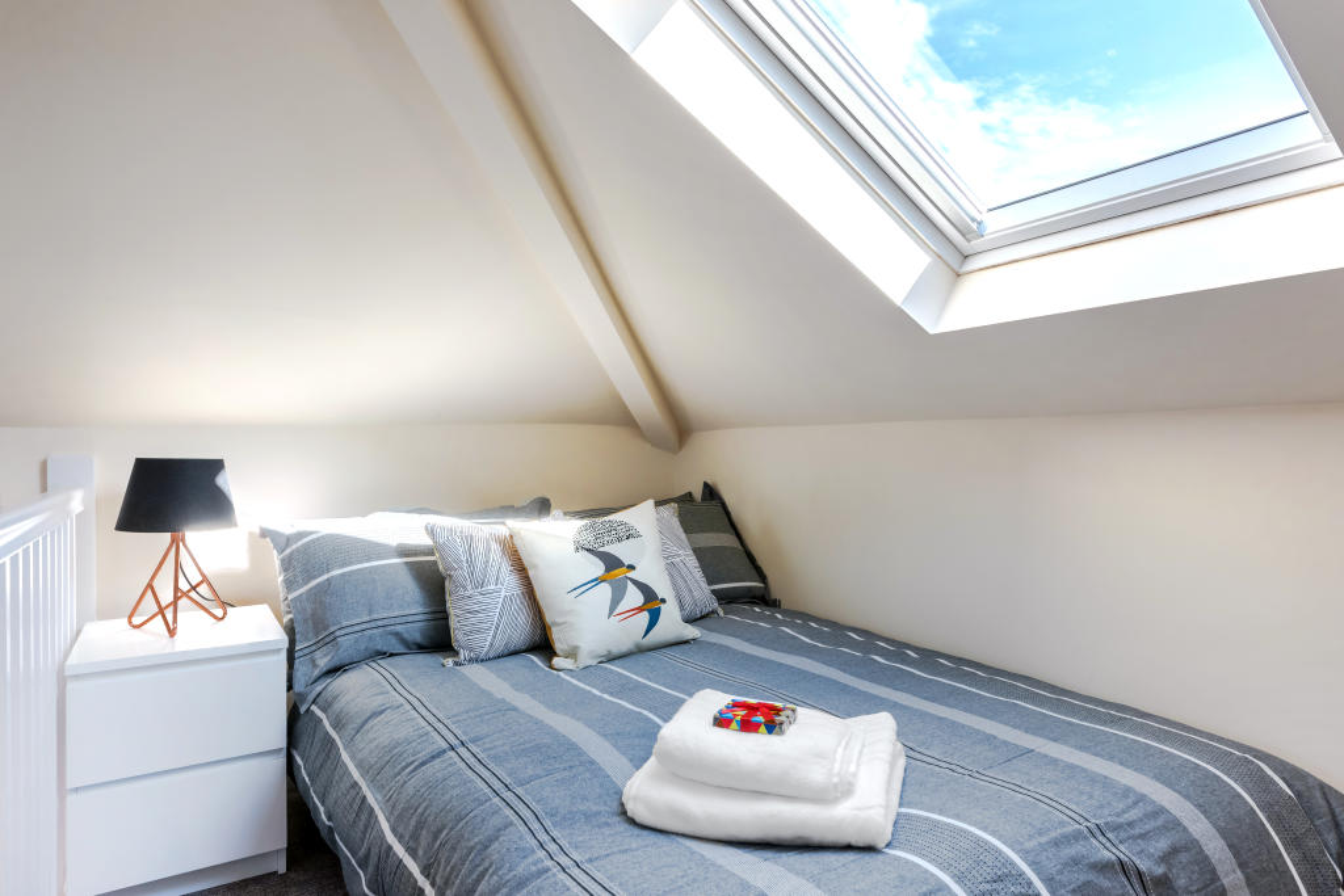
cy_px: 448
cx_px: 672
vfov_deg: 61.9
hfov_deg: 84.0
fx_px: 747
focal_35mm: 20
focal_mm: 20
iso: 320
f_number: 14
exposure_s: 1/80
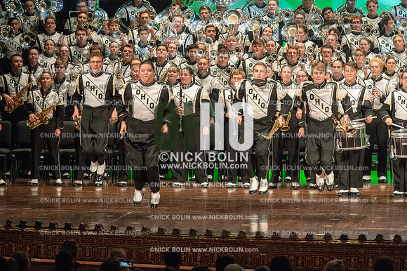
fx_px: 2486
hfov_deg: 9.4
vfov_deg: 6.2
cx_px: 204
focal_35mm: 220
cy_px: 136
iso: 8000
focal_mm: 220
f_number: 5.6
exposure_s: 1/320
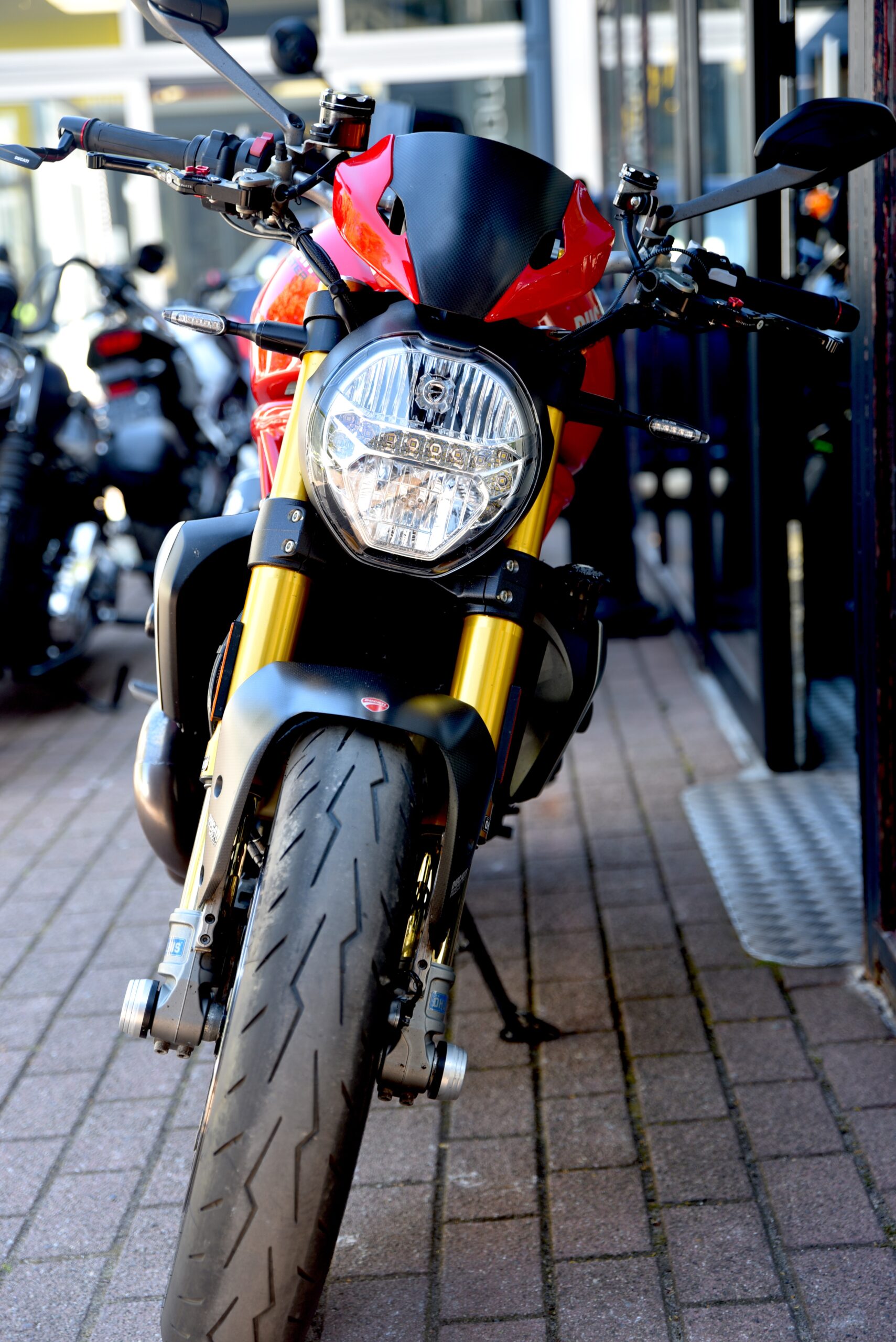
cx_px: 448
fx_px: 2238
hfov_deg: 22.6
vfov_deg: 33.4
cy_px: 671
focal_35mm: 60
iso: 100
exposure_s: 1/60
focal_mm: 60
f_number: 2.8
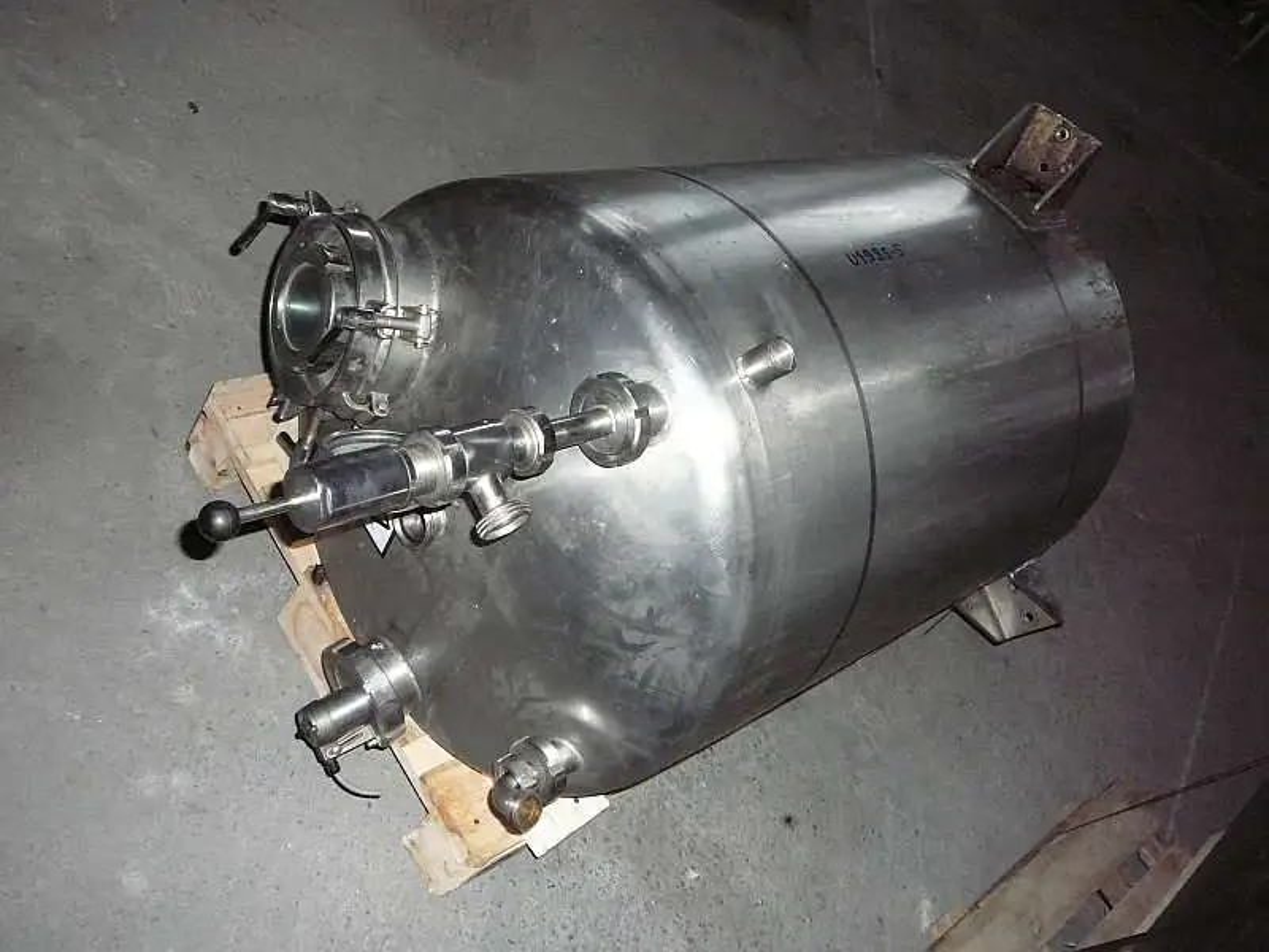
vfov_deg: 40.7
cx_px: 634
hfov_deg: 52.6
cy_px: 476
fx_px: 1283
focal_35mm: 35
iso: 400
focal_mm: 5.2
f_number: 2.8
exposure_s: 1/30
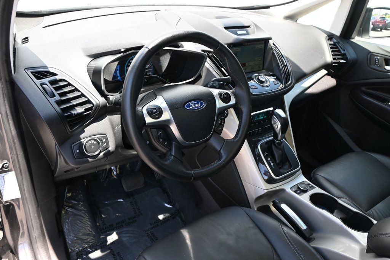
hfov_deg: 61.9
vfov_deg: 43.6
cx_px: 195
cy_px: 130
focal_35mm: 30
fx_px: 325
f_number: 3.8
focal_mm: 20
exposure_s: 1/160
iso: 400
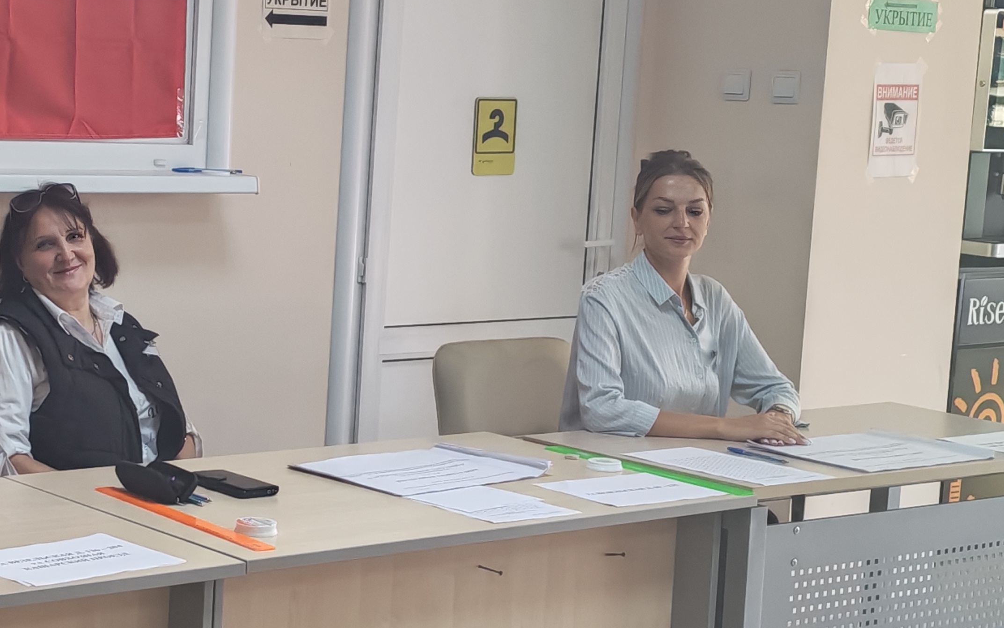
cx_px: 247
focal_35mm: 85
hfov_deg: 24.1
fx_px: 2326
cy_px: 323
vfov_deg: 15.4
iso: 250
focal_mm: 6.12
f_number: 1.9
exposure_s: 1/100
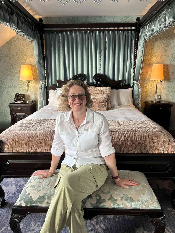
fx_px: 182
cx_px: 88
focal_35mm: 27
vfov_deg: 65.3
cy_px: 114
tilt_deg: -13.7
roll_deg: -0.4
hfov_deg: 51.4
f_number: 1.5
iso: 100
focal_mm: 5.7
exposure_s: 1/121
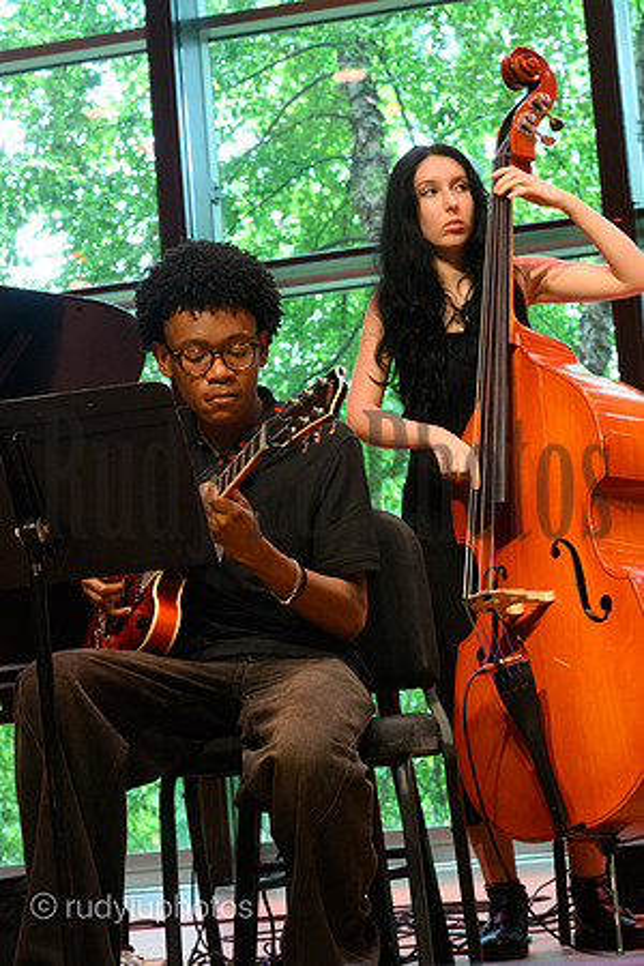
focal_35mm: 110
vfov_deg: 18.6
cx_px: 322
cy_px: 483
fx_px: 2951
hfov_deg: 12.5
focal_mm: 110
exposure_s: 1/80
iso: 6400
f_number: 16
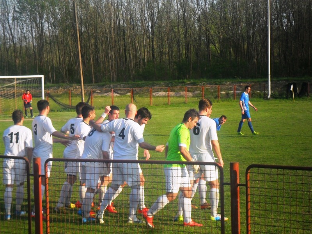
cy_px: 117
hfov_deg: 16.8
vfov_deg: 12.7
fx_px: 1055
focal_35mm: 117
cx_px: 156
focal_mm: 21
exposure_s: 1/350
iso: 100
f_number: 5.4
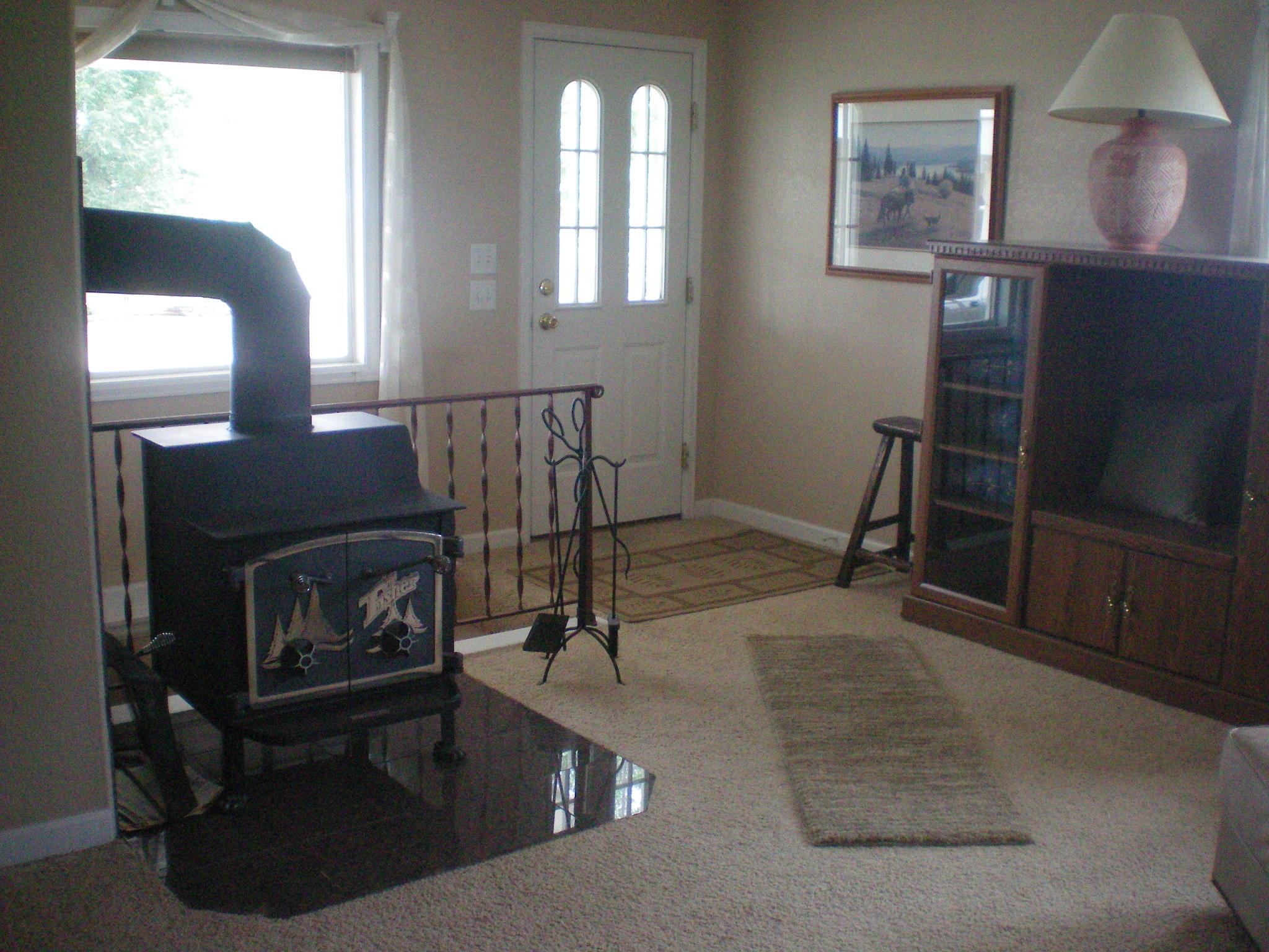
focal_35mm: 38
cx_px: 634
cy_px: 476
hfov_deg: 49.0
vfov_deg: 37.7
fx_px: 1393
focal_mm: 6.3
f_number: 3.1
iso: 320
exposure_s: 1/60
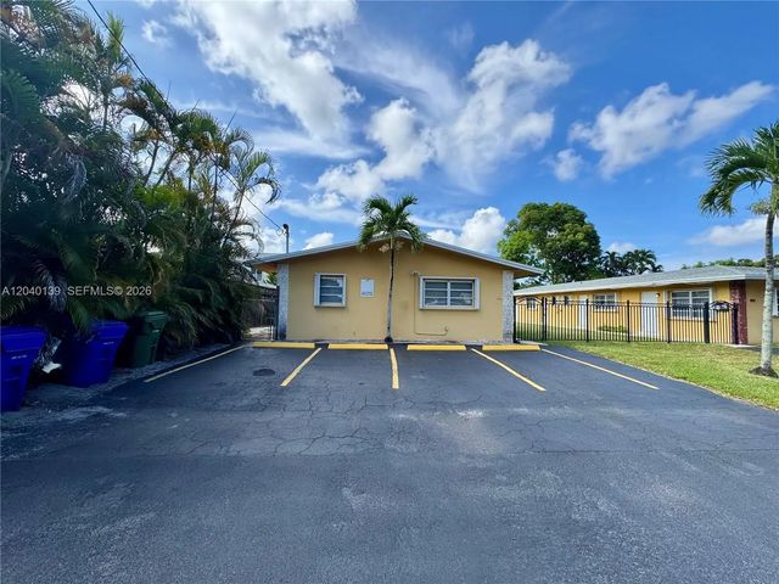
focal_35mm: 14
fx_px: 315
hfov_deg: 102.1
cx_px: 390
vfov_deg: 85.7
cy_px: 292
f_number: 2.2
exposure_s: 1/1020
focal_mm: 2.22
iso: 50
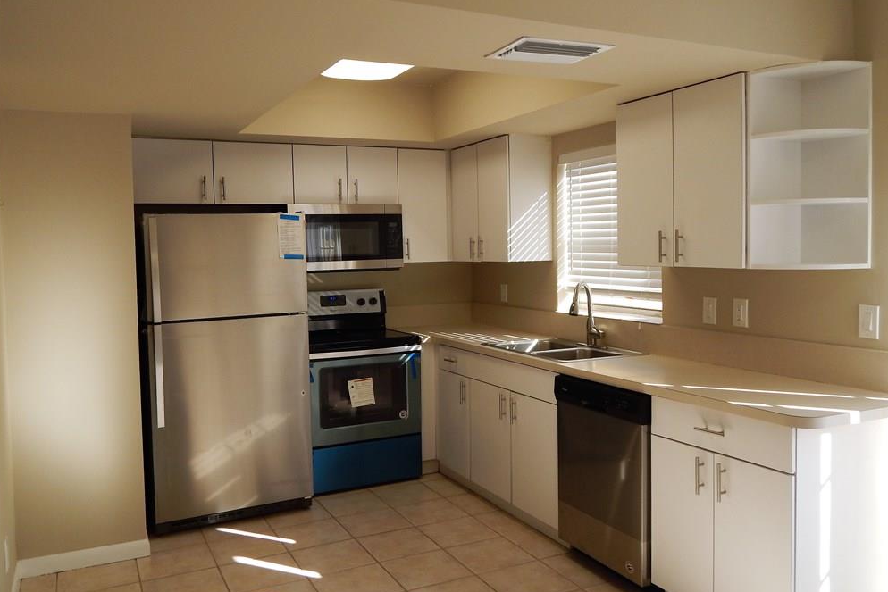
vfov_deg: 43.6
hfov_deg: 61.9
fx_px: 740
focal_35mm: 30
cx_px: 451
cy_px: 282
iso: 125
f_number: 3.2
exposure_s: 1/200
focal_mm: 5.1
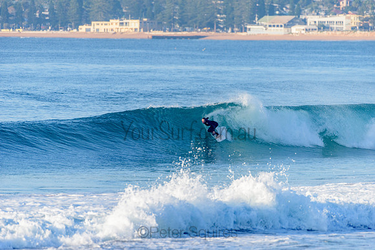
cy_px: 125
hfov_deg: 4.1
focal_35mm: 500
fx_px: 5209
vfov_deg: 2.8
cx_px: 188
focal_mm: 500
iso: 360
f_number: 5.6
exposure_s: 1/2000
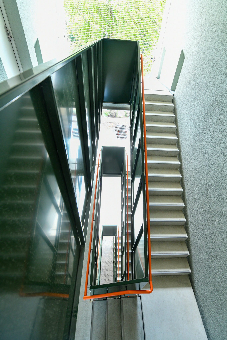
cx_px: 114
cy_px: 170
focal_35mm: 15
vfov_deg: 100.4
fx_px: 142
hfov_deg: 77.3
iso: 800
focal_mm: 15
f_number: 5.6
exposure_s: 1/80
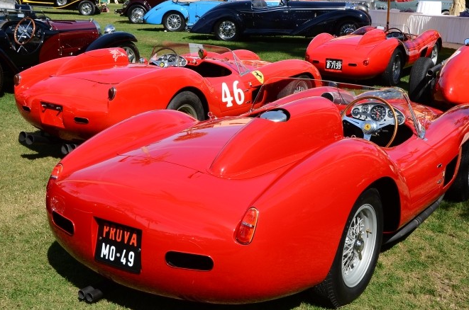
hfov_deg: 40.4
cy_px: 147
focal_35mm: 49
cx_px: 259
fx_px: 637
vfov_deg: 27.4
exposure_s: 1/400
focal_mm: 24
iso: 250
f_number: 10
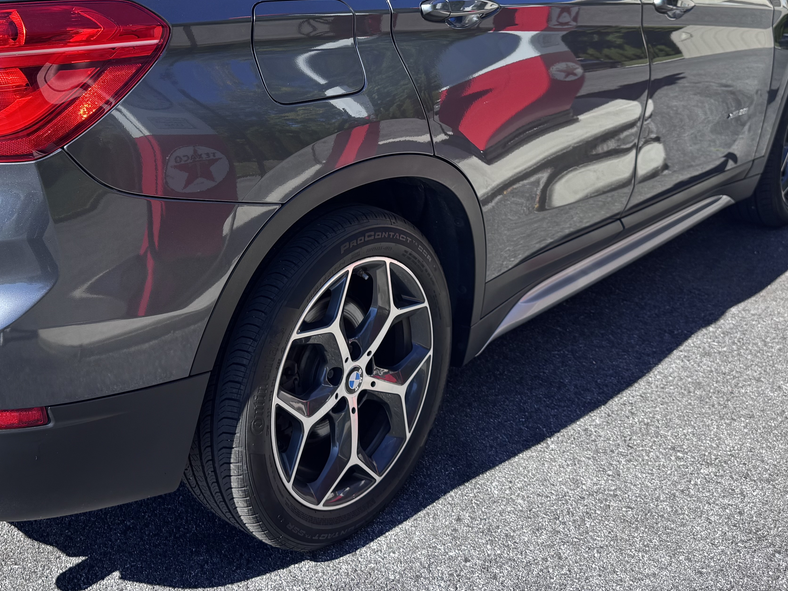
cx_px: 239
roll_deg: +2.3
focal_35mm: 41
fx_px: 933
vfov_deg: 34.5
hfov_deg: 44.8
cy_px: 155
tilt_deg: -13.9
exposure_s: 1/1261
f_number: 1.78
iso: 80
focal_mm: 6.76
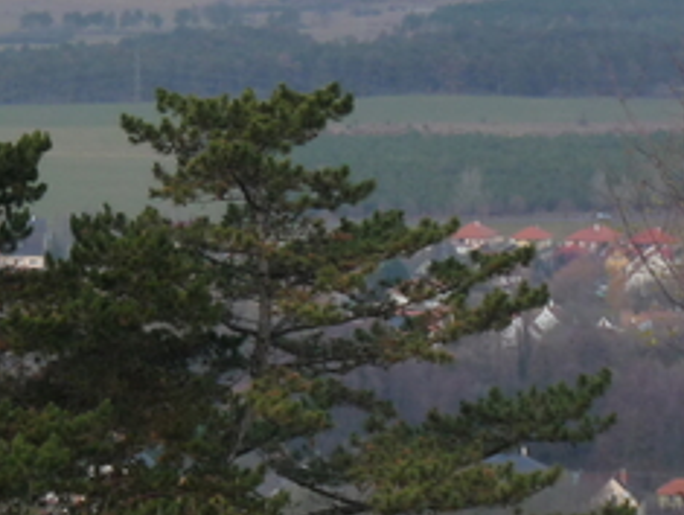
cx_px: -58
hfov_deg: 6.2
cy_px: -163
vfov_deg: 4.7
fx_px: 6293
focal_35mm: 318
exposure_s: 1/250
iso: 160
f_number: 5.6
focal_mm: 20.8
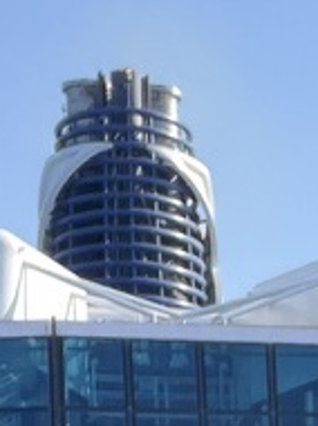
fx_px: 1989
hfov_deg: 8.7
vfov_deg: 11.2
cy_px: 814
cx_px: 611
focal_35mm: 162
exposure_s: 1/329
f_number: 1.9
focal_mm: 2.71
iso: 32
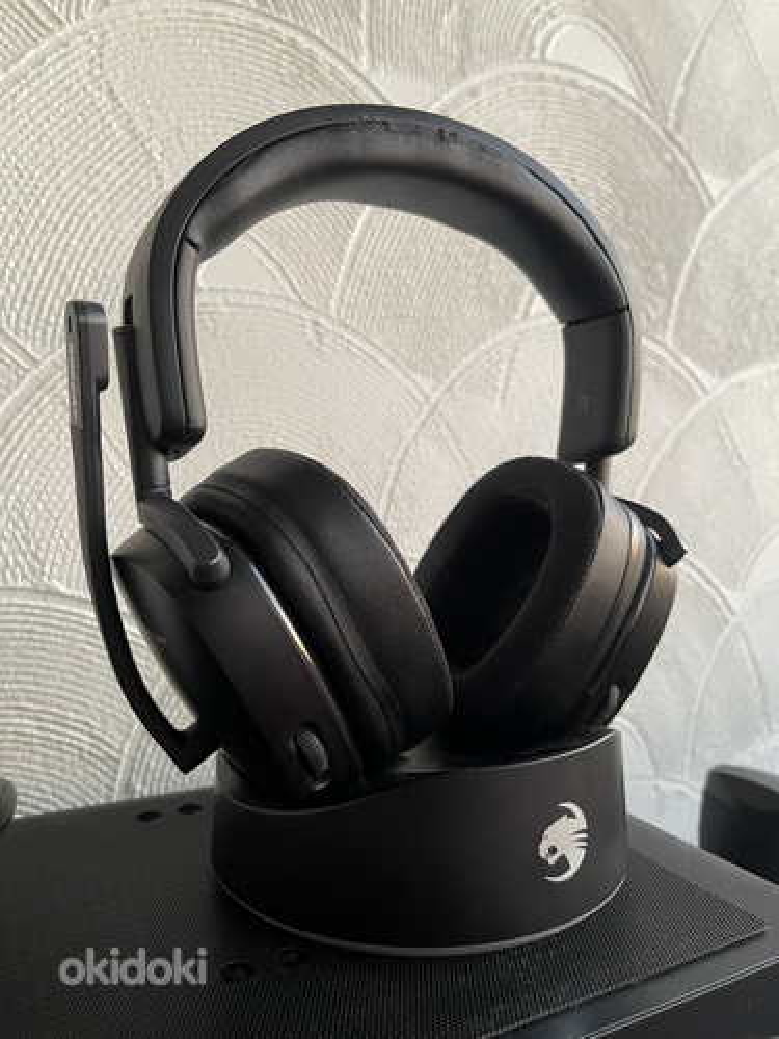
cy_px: 520
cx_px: 390
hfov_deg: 54.9
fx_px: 750
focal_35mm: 25
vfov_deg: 69.4
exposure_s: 1/44
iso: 500
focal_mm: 5.1
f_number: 1.6
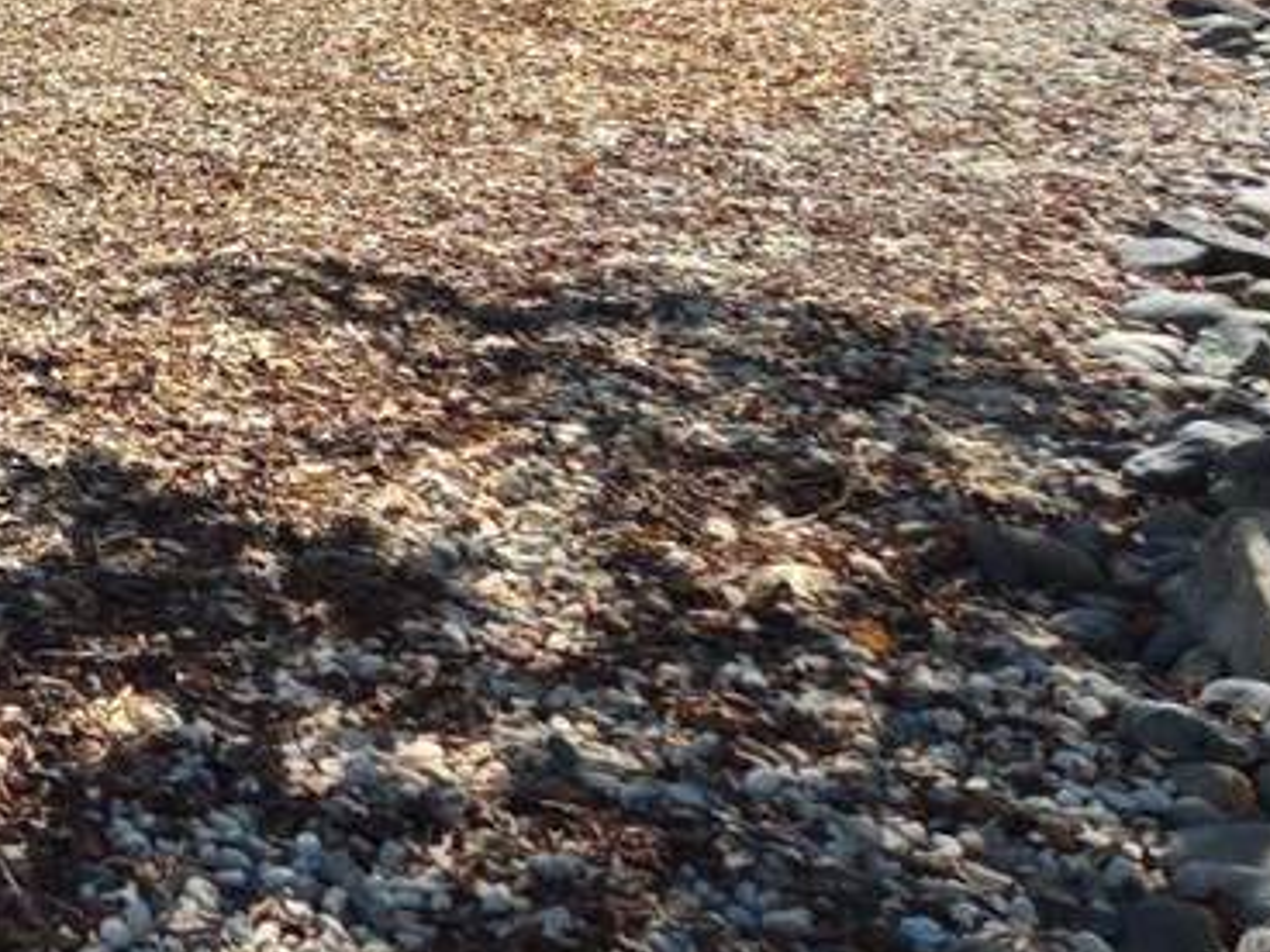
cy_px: -193
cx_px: -618
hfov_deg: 20.9
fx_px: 2935
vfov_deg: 17.6
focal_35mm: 80
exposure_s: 1/1290
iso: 25
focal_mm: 5.4
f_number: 1.8
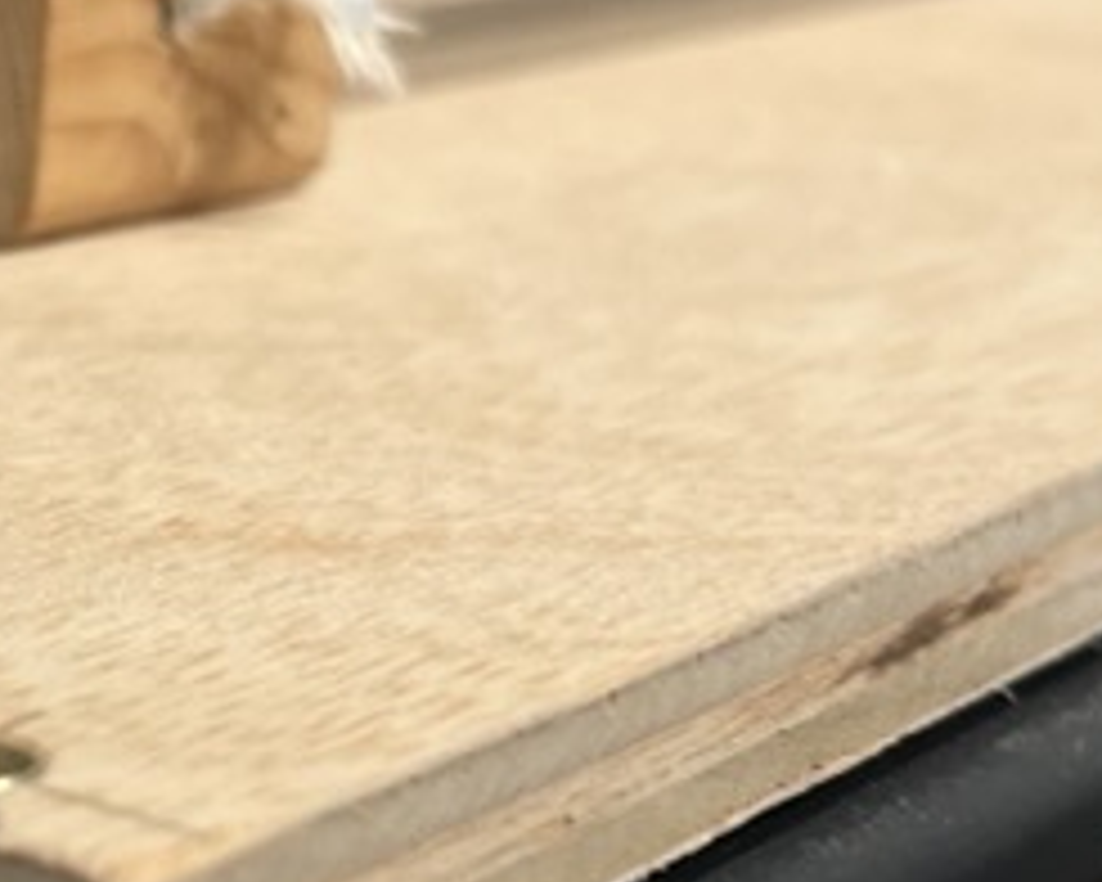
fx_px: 3457
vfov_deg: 14.5
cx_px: -130
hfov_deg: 17.5
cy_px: 464
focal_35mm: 106
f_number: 1.5
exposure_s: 1/120
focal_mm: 5.7
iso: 100
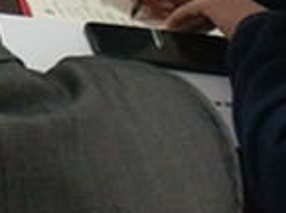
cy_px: -395
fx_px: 1549
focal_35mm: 188
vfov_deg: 7.1
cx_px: -495
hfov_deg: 9.0
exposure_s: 1/25
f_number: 2
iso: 383
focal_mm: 4.5
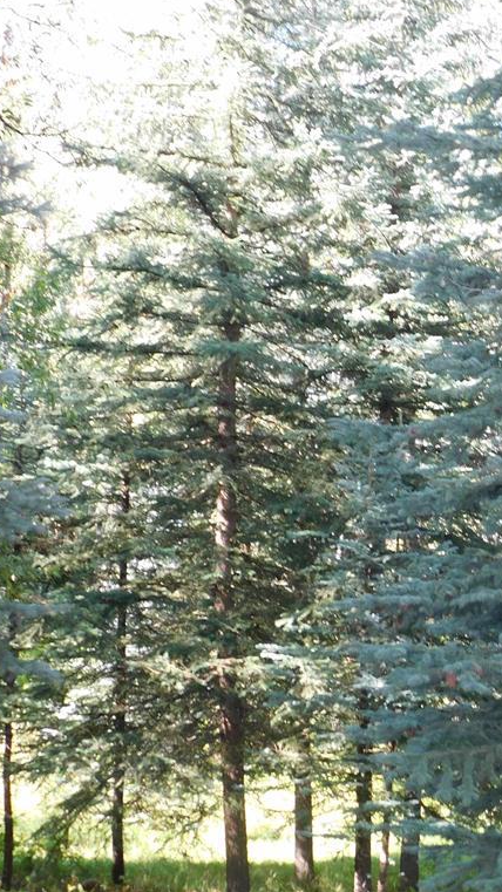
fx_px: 1562
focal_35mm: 66
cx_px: 434
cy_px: 444
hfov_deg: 18.0
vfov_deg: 31.9
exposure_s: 1/40
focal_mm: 8
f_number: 3.7
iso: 125
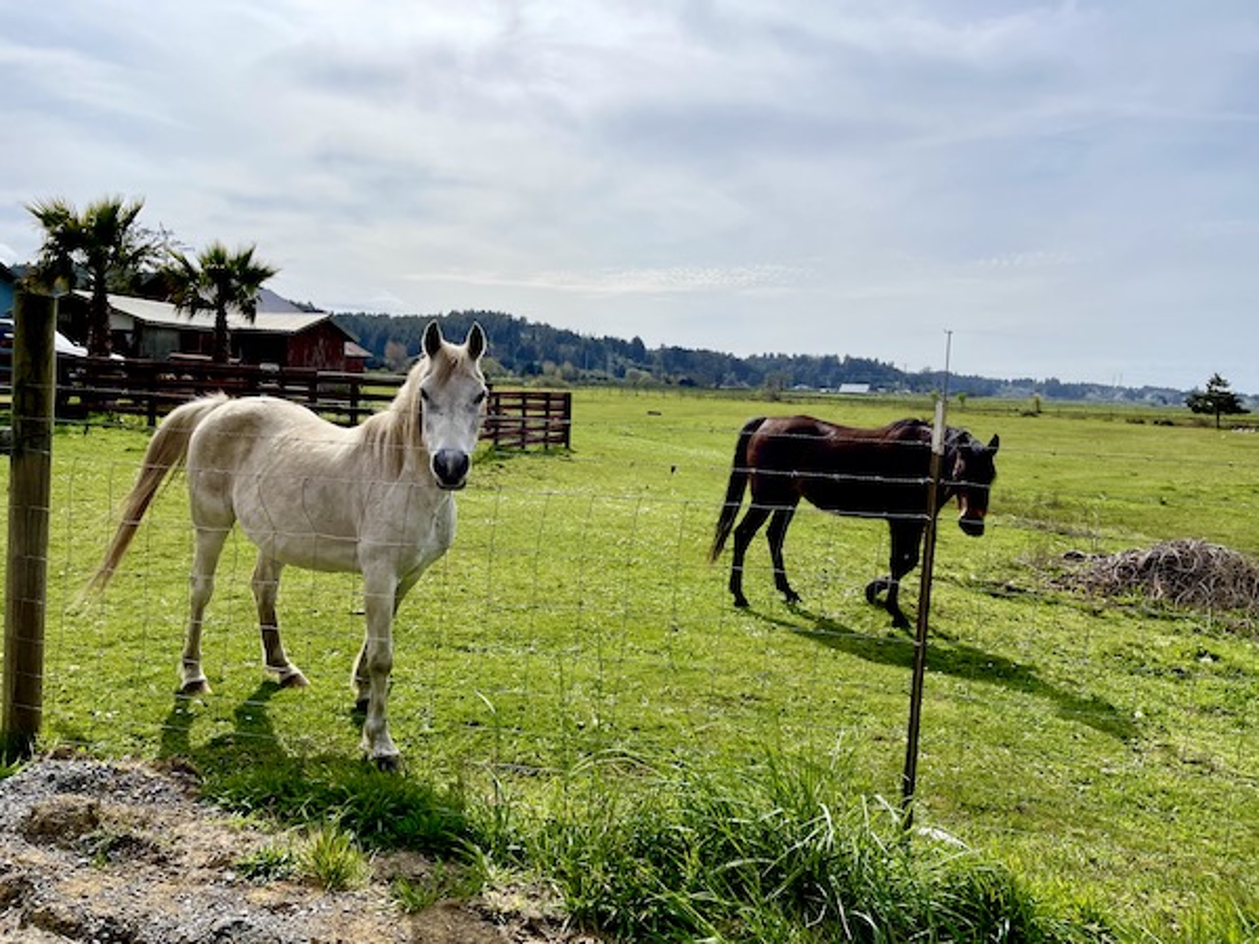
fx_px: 946
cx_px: 630
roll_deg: -2.3
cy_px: 472
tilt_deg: -6.6
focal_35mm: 26
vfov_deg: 53.1
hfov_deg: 67.3
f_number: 1.6
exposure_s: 1/8547
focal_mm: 5.1
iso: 32
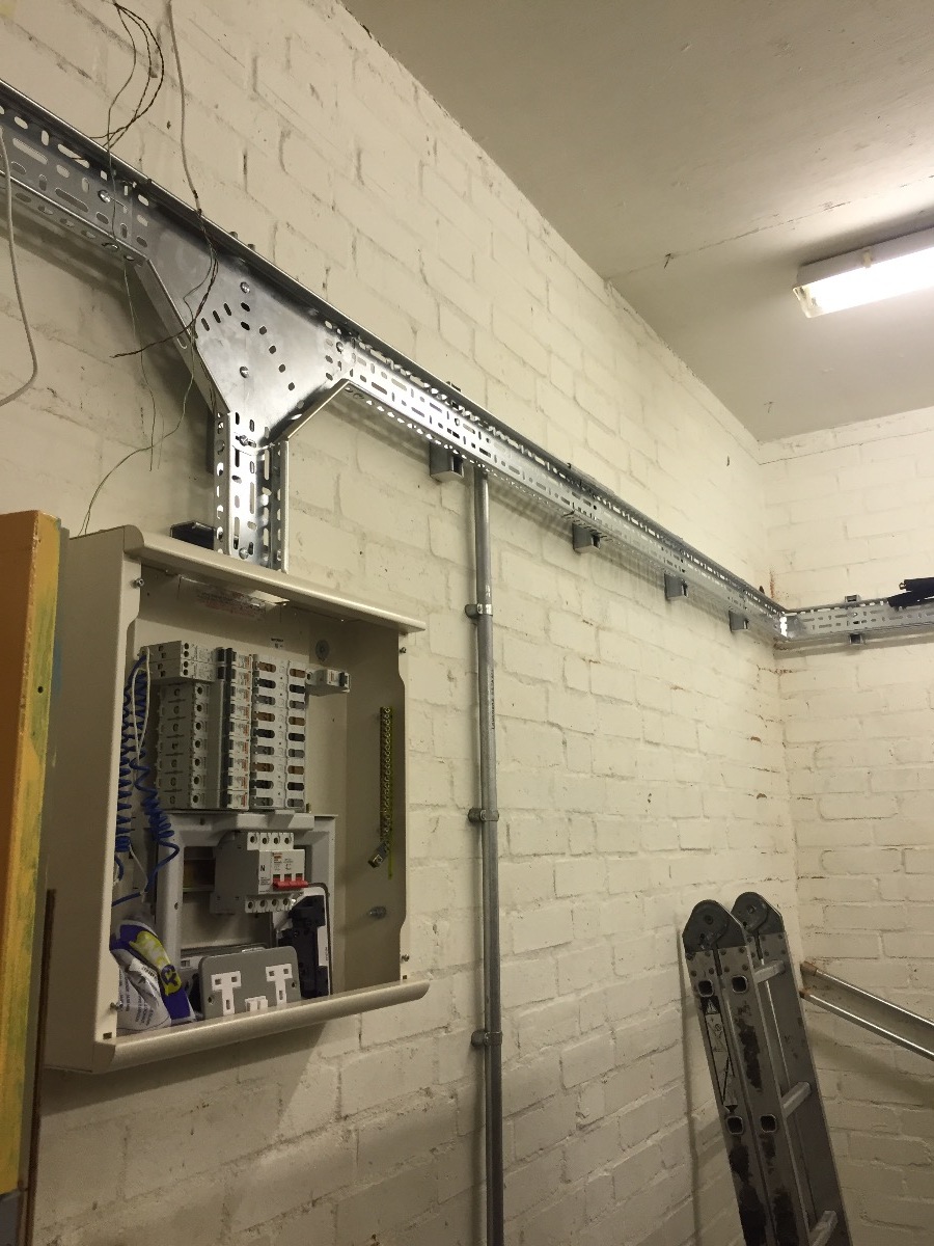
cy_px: 623
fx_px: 1043
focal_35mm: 29
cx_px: 467
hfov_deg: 48.2
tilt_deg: +12.4
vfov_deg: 61.7
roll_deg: +1.5
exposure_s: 1/33
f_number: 2.2
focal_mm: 4.15
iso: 50
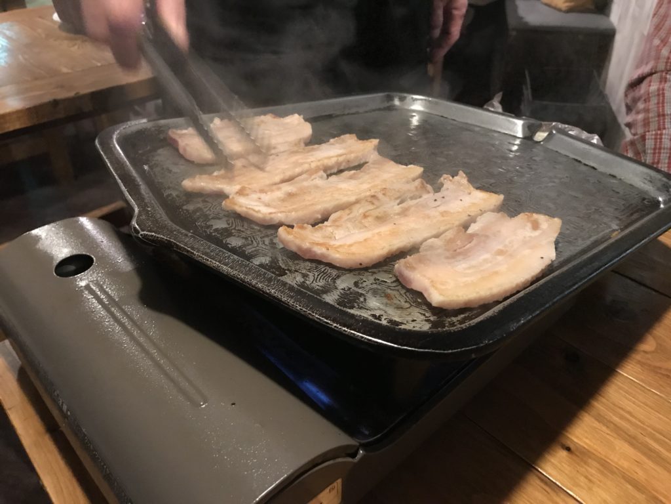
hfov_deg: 63.4
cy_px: 252
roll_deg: -0.5
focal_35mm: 28
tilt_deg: -35.3
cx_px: 336
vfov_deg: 49.7
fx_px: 543
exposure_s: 1/5
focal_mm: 3.99
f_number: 1.8
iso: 100
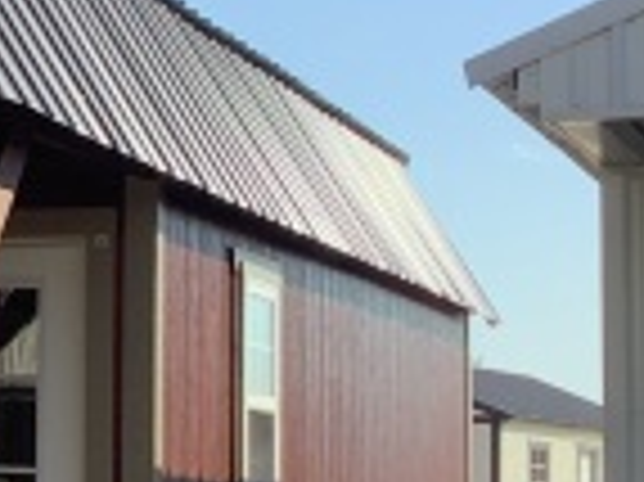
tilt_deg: +3.5
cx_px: -608
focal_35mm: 139
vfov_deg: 10.7
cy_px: 275
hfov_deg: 12.6
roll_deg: -1.3
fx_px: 2584
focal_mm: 3.3
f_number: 2.4
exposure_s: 1/708
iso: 25
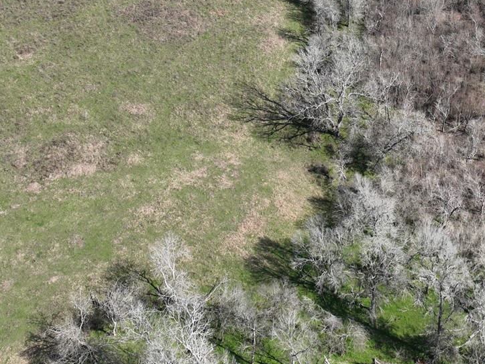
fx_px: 953
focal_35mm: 68
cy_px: -69
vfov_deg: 20.3
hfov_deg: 28.4
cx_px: 322
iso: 100
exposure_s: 1/1250
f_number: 2.8
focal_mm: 12.29
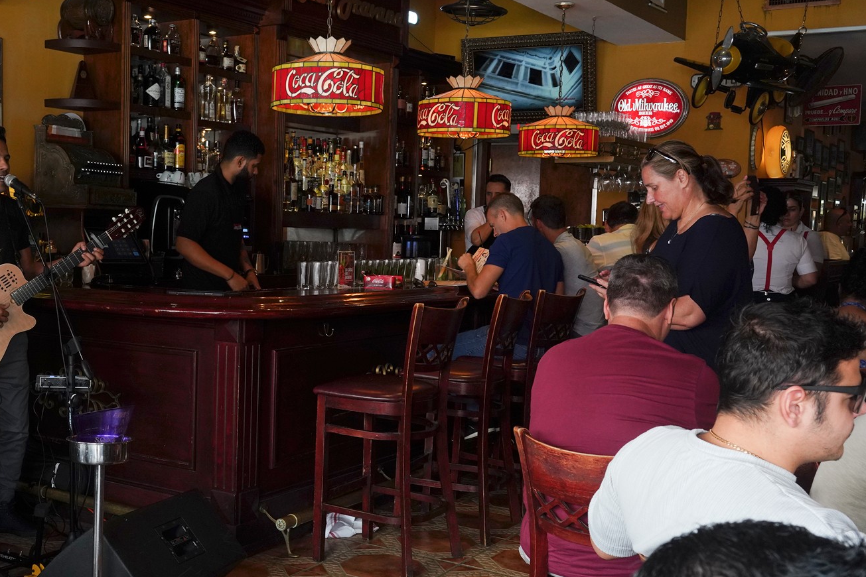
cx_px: 279
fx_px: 1106
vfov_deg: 29.2
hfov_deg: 42.1
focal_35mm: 46
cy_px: 318
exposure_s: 1/100
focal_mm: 30
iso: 1600
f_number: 10
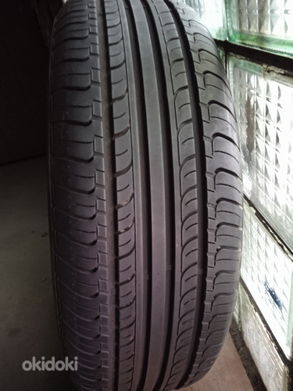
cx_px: 146
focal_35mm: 28
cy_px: 196
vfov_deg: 63.4
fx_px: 316
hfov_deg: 49.7
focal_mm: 3.43
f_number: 2.2
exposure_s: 1/16.7
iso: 834
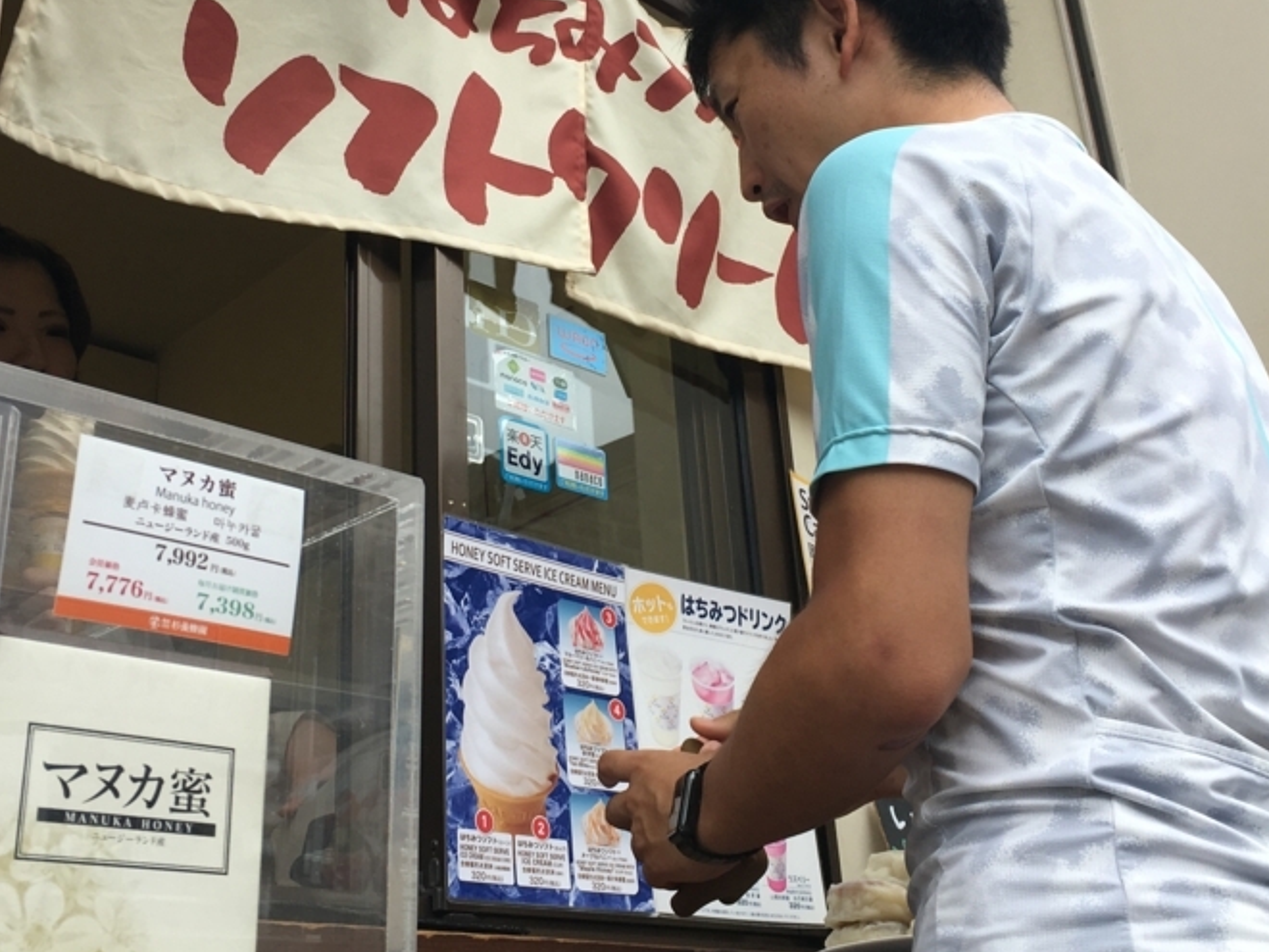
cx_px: 627
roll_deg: +4.8
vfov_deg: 32.1
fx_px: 1650
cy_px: 377
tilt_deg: +29.2
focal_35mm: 45
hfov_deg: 42.1
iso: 25
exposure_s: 1/432
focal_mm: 4.15
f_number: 2.2
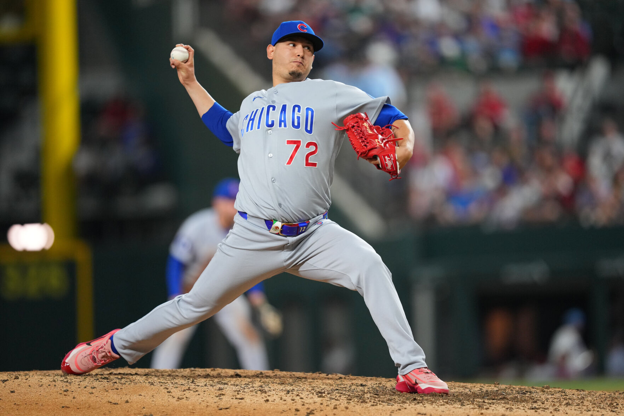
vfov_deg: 3.4
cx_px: 312
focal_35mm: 400
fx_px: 6932
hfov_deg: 5.2
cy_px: 208
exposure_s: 1/2000
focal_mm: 400
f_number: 2.8
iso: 2500
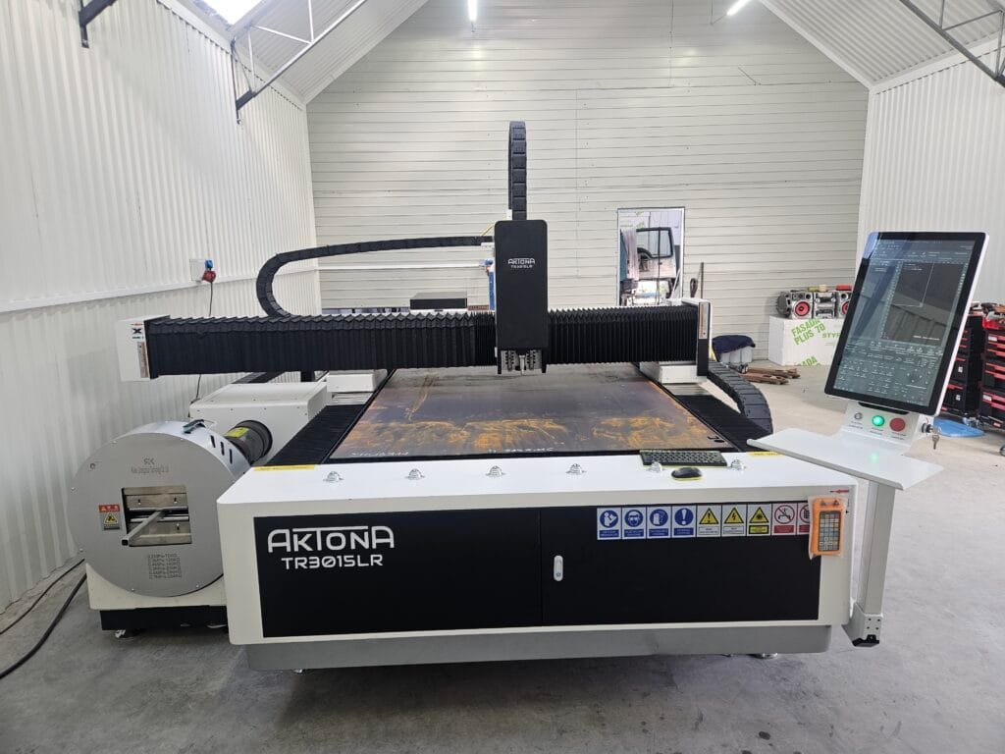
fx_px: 668
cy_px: 377
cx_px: 502
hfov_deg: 73.9
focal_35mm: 23
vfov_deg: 58.9
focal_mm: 5.4
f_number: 1.8
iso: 125
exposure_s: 1/190
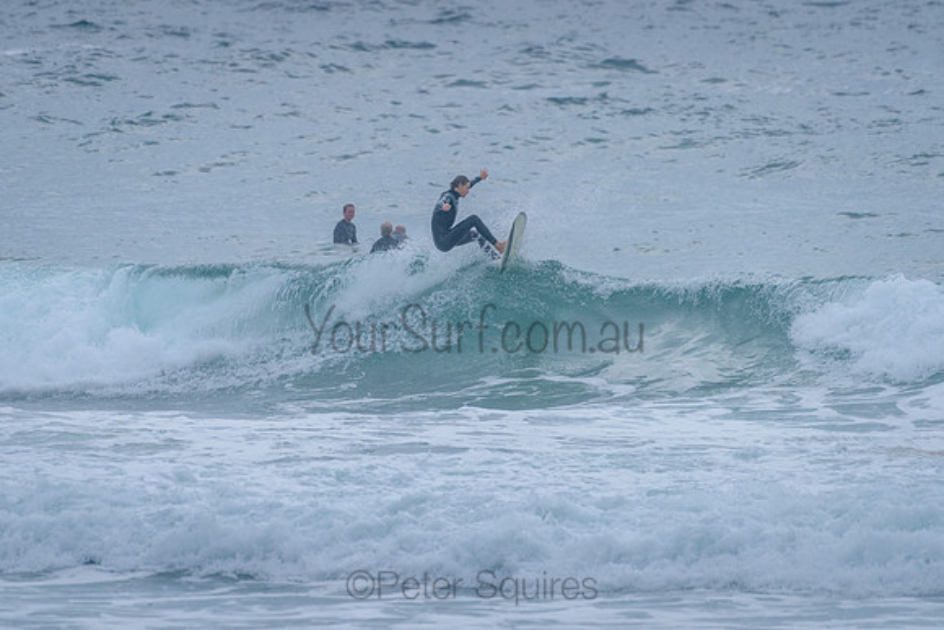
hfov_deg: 3.4
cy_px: 245
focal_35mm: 613
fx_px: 16071
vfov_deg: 2.2
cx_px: 473
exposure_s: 1/2000
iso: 1400
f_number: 5.6
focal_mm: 500
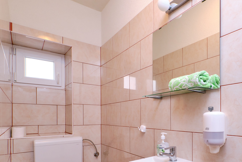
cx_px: 182
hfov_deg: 70.9
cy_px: 118
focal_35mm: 23
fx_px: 155
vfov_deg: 53.1
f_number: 9
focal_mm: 10
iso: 320
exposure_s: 1/15
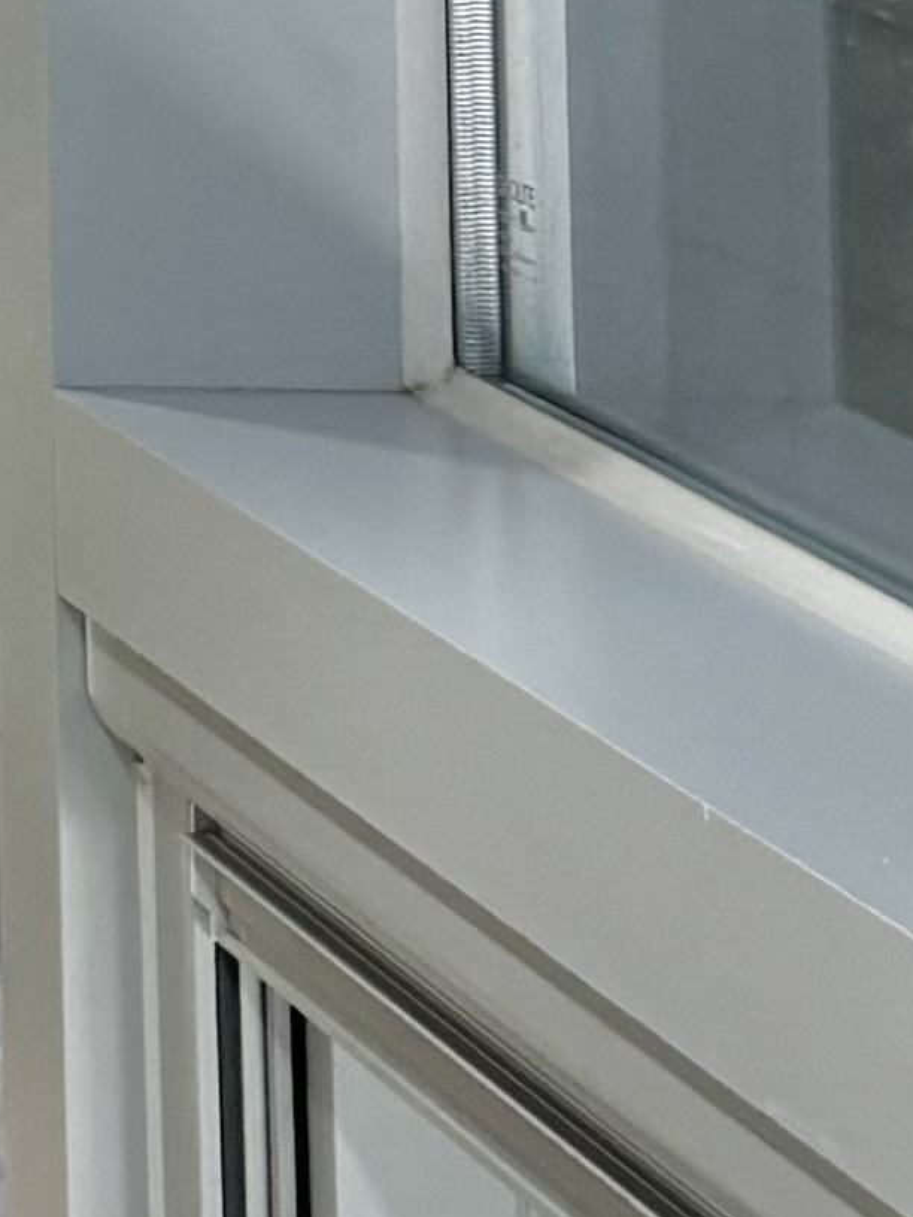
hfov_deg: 7.0
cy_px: -1363
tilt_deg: +2.1
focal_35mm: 182
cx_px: -2151
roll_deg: -1.1
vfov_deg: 9.9
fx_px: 6400
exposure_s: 1/120
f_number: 1.6
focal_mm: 5.96
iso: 100
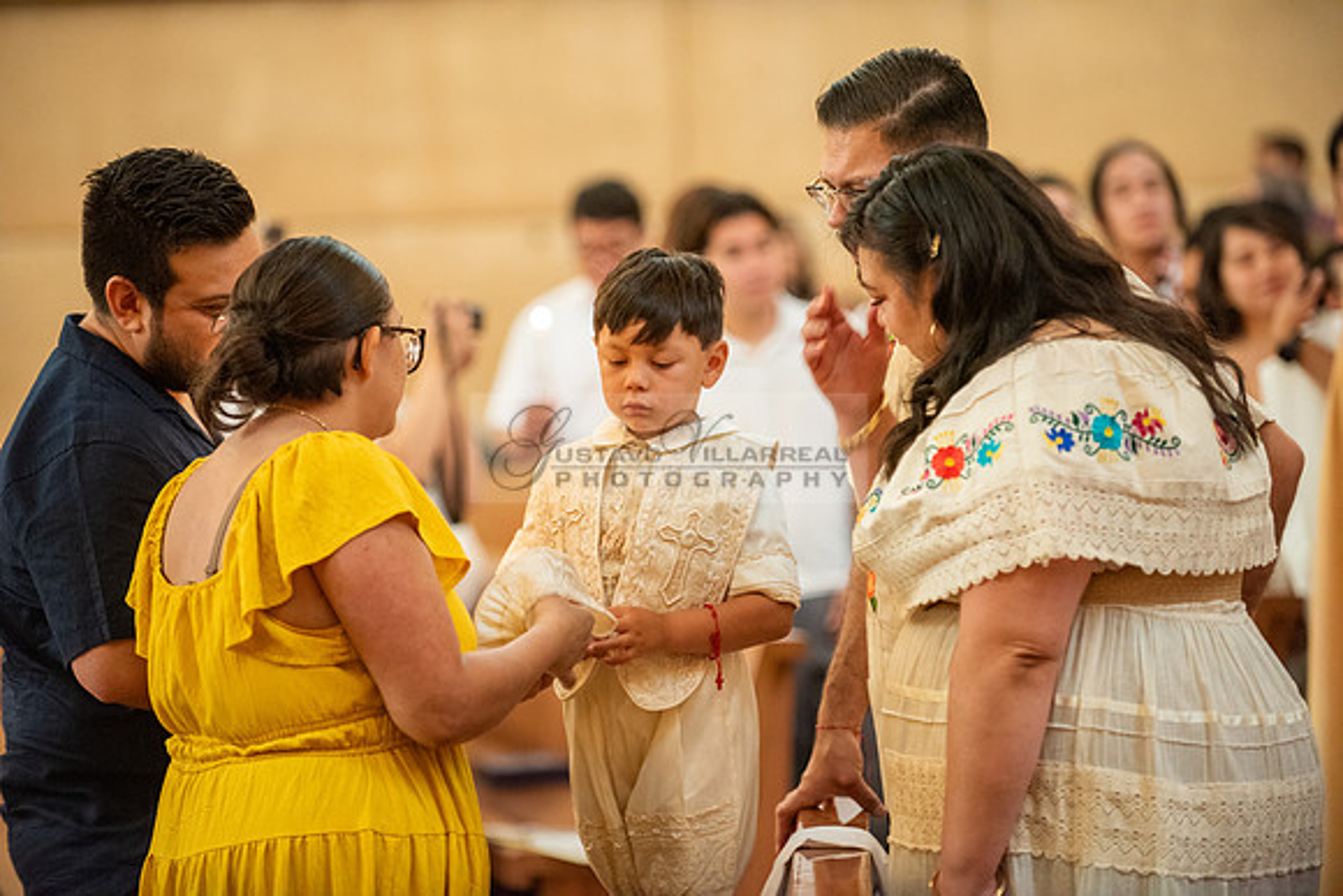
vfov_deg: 8.9
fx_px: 5783
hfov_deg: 13.2
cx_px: 672
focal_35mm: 155
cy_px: 448
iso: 2000
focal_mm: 155
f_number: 2.8
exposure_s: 1/80
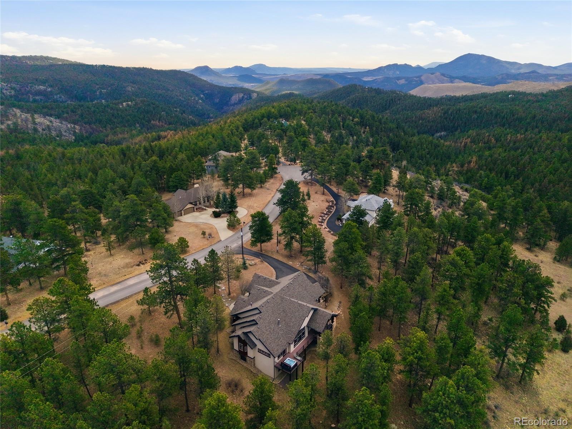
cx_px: 286
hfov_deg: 71.6
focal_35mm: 24
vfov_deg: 56.8
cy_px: 214
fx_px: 397
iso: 200
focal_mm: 8.7
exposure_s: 1/8000
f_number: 1.8
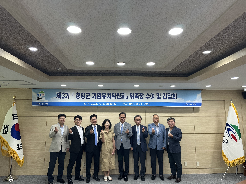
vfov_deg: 56.8
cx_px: 123
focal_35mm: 24
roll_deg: -0.5
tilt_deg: +6.7
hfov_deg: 71.6
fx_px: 171
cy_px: 92
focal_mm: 6.86
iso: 125
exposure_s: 1/60
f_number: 1.78
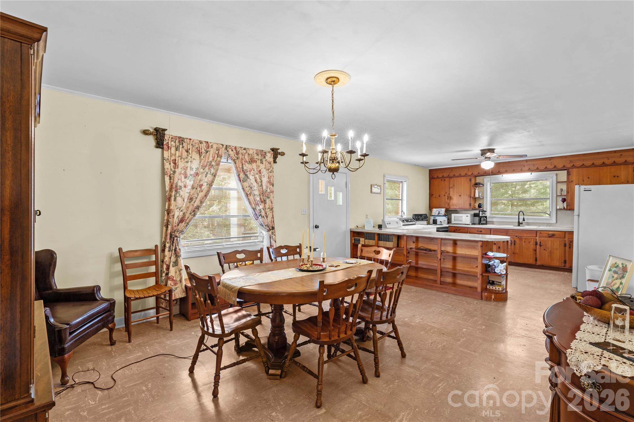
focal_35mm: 16
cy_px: 211
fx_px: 282
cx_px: 317
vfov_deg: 73.7
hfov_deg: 96.7
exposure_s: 1.6
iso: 100
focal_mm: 16
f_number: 8
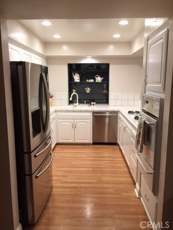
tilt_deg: -9.3
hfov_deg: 48.2
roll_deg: +0.7
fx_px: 193
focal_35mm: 29
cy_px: 115
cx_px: 86
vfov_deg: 61.7
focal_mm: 4.15
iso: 40
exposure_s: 1/30
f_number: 2.2
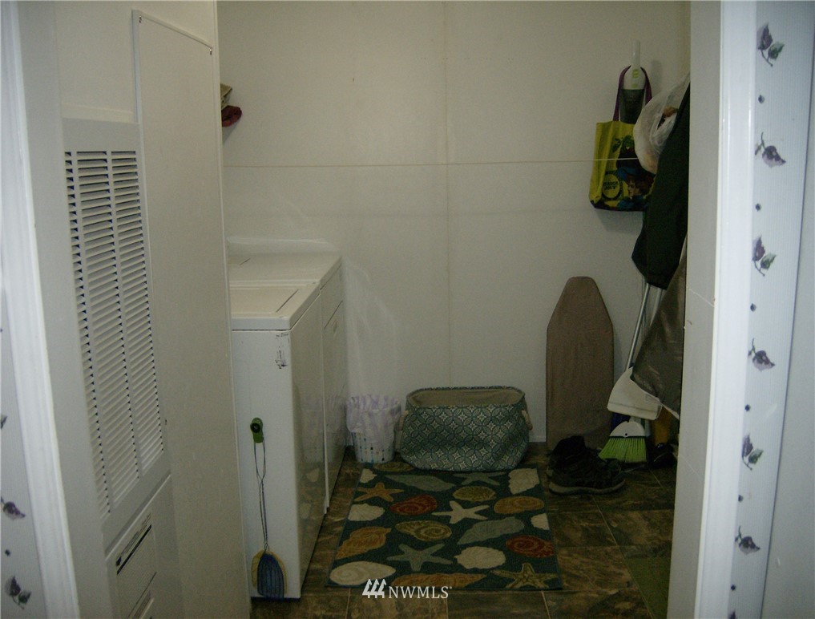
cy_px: 310
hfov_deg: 51.2
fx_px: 851
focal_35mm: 36
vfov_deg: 39.9
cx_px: 408
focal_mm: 6
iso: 200
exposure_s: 1/60
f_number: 2.8
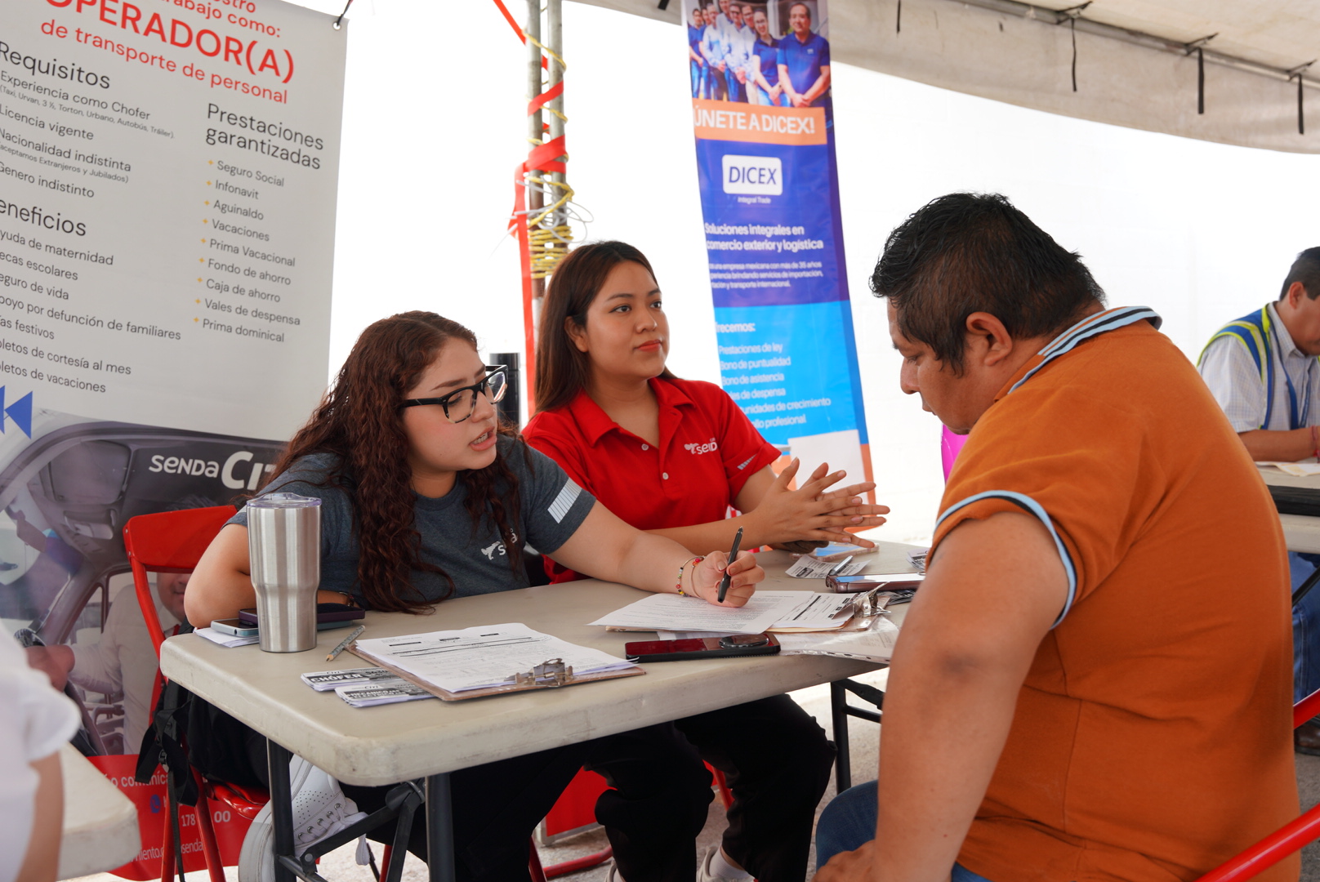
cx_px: 660
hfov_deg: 53.1
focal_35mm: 36
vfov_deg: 36.9
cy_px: 441
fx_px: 1321
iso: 100
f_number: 3.5
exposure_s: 1/125
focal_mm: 24
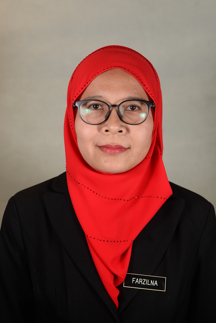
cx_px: 108
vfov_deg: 39.6
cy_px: 162
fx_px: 450
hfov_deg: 27.0
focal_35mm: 50
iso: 250
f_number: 5.6
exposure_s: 1/125
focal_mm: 50
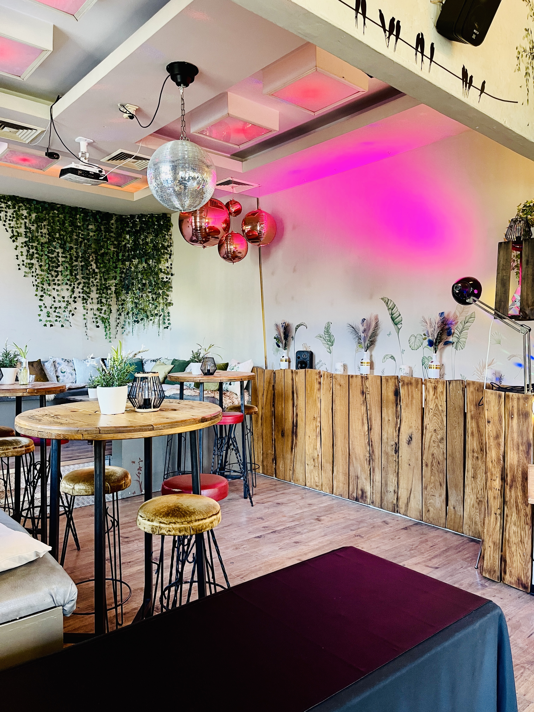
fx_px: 514
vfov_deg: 69.4
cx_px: 267
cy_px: 356
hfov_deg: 54.9
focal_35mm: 25
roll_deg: -1.2
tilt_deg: -0.3
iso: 160
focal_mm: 5.1
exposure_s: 1/50
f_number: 1.6
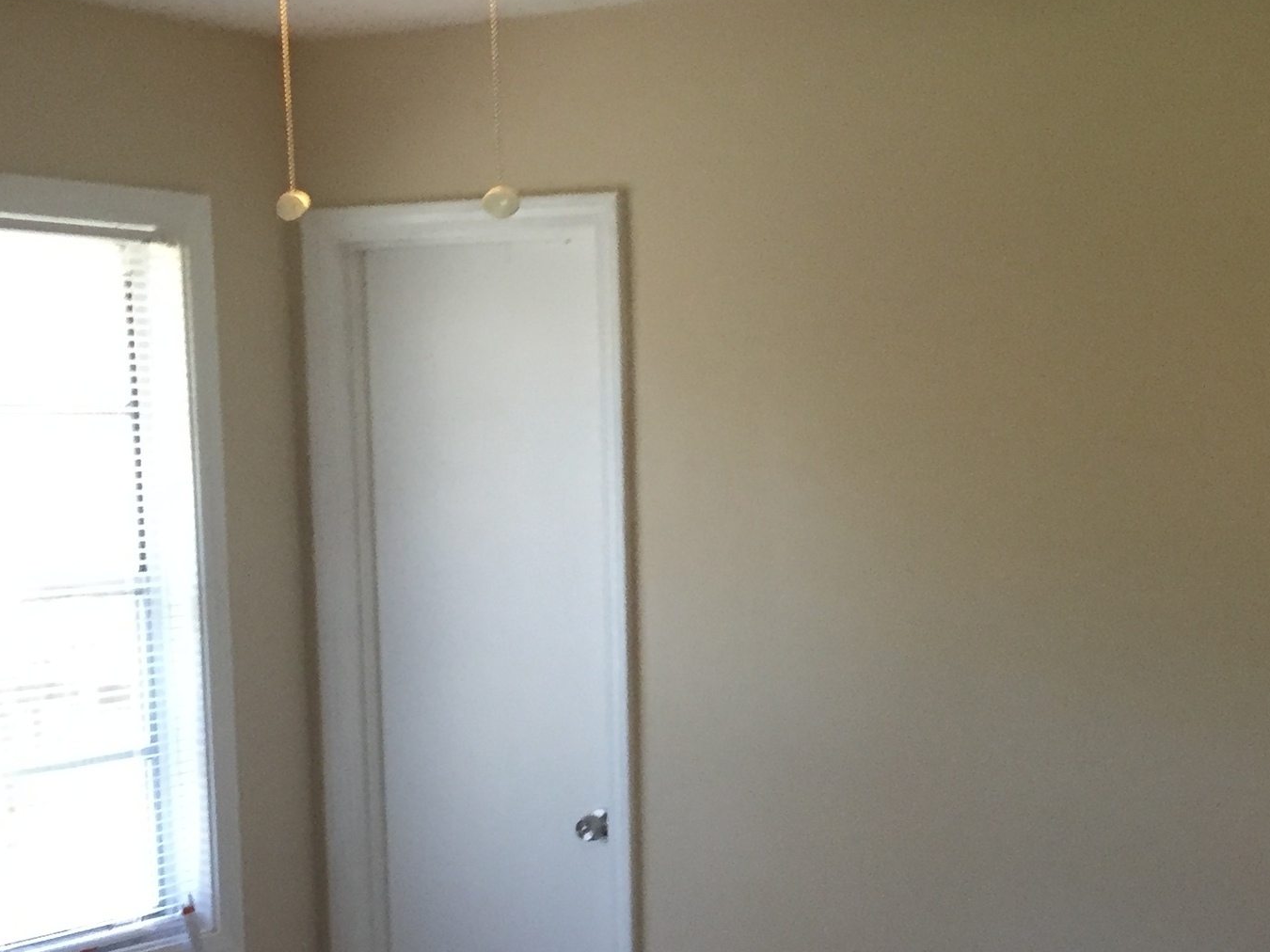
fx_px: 2421
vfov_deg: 21.8
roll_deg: +1.4
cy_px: 847
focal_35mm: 66
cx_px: 825
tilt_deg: -9.1
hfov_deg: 29.2
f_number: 2.2
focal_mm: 4.15
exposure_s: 1/30
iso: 160
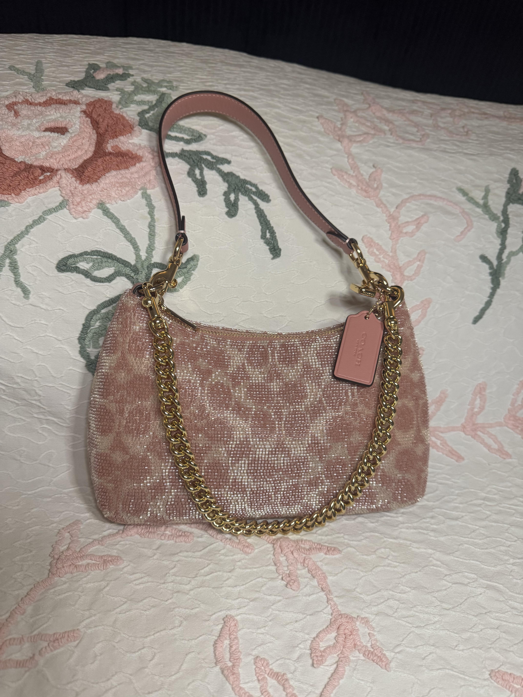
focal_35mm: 24
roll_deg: -9.2
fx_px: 483
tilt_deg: -36.9
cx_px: 262
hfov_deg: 56.8
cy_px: 348
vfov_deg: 71.6
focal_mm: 6.76
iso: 320
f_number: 1.78
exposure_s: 1/60
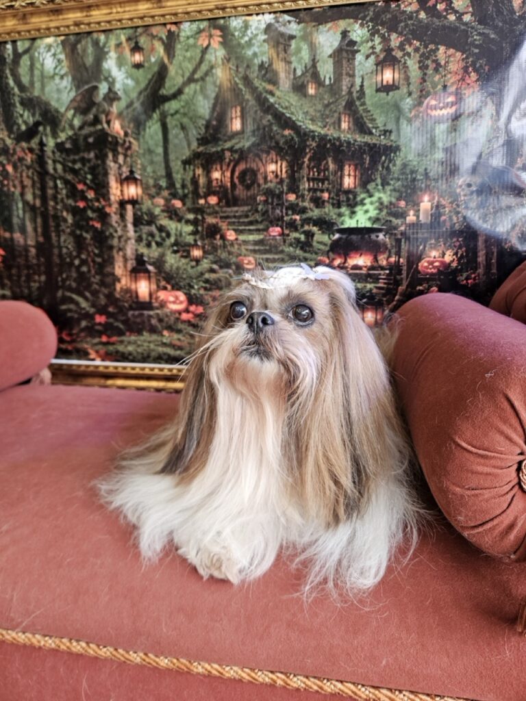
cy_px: 350
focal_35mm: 23
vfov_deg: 73.9
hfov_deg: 58.9
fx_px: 466
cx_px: 263
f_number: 1.8
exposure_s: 1/120
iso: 200
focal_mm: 5.4
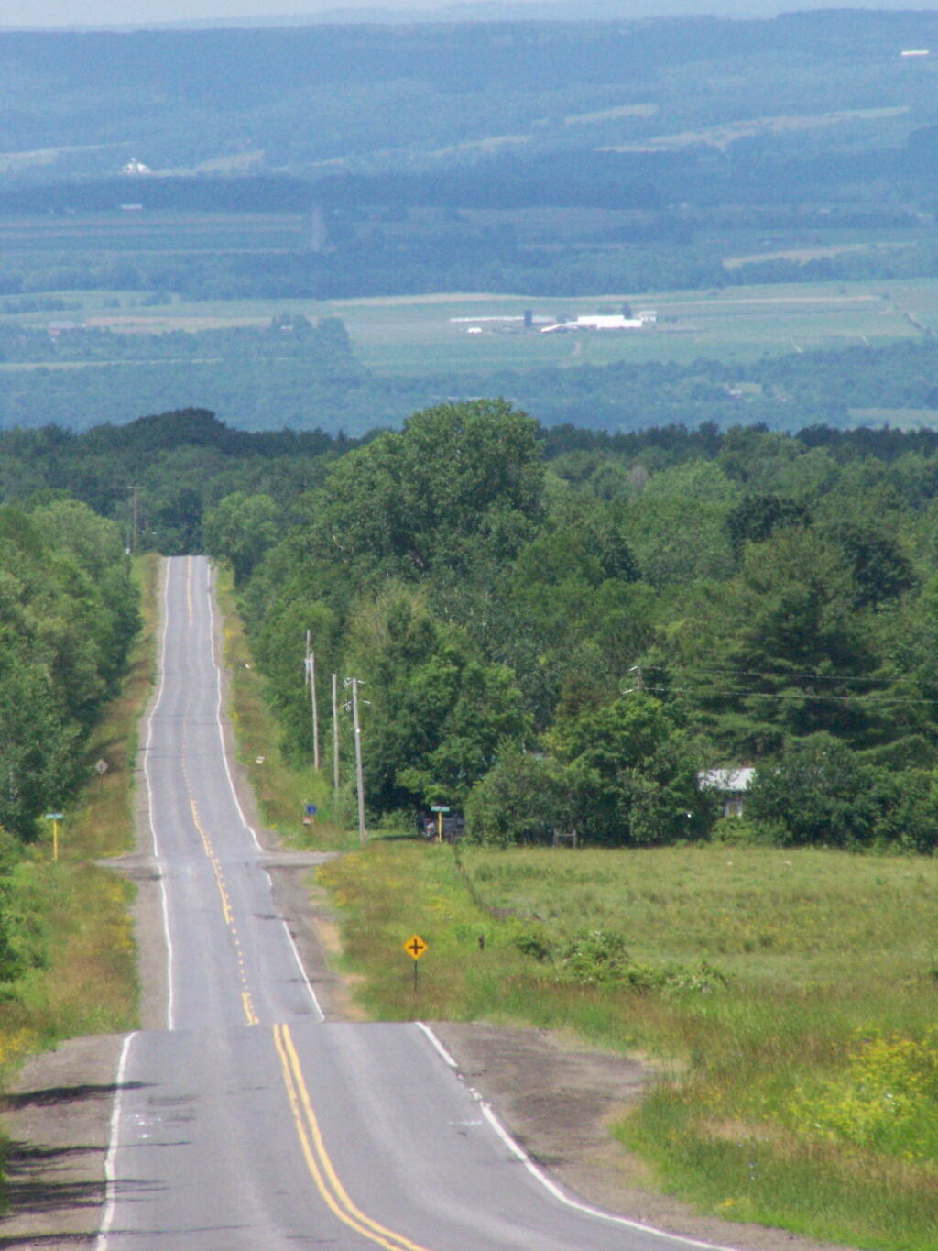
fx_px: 13727
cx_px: 469
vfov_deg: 5.2
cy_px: 626
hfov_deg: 3.9
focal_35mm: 380
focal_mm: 63
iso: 400
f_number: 7.1
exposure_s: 1/1600
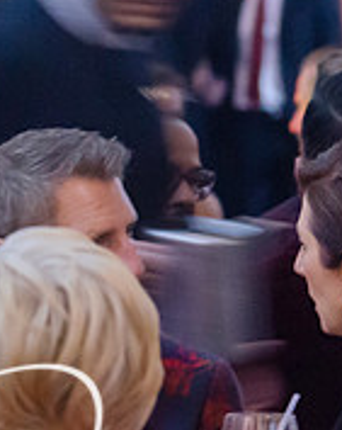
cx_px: -243
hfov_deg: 2.9
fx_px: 6787
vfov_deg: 3.6
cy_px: 275
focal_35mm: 535
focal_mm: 116
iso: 3200
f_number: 4.8
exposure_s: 1/10
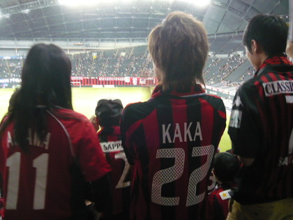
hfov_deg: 55.4
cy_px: 110
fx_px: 279
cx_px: 146
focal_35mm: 33
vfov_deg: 42.9
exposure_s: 1/13
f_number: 2.8
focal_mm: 5.5
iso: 400
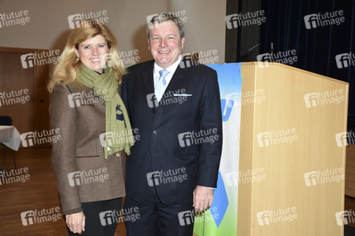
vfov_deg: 28.0
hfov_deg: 41.1
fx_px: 473
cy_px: 118
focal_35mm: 48
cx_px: 178
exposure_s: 1/100
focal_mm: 32
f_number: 4.5
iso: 640
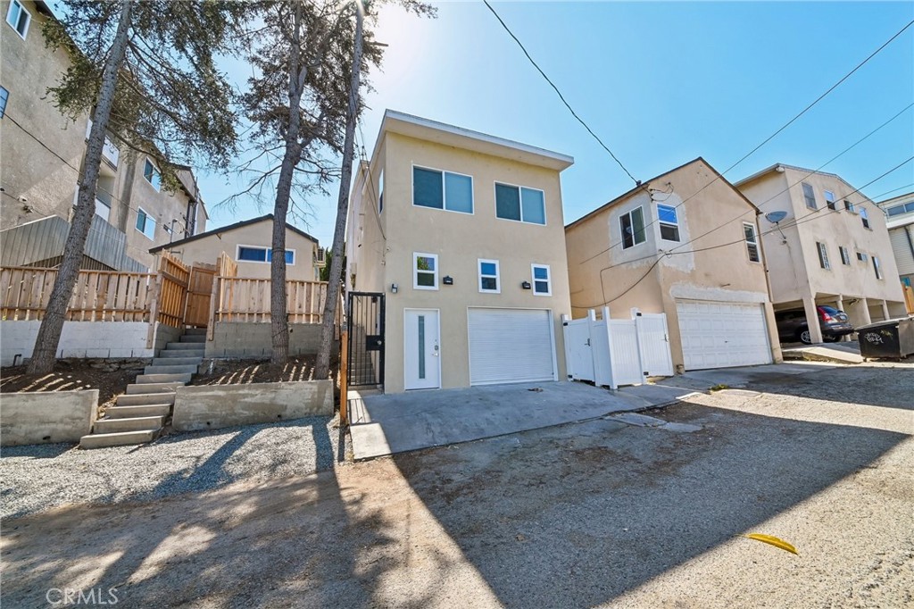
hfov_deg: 112.6
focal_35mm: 12
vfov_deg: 90.0
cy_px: 304
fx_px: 305
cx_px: 457
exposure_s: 1/25
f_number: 22
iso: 250
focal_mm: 12
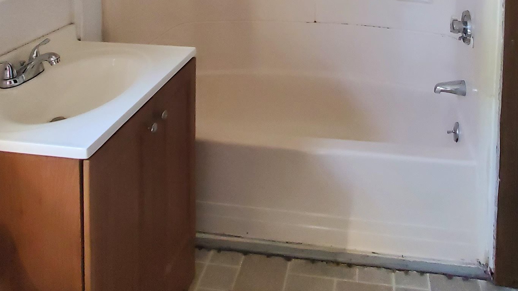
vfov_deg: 30.4
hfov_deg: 60.5
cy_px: -68
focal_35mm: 32
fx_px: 440
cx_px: 310
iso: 500
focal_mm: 1.8
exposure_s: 1/30
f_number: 2.2
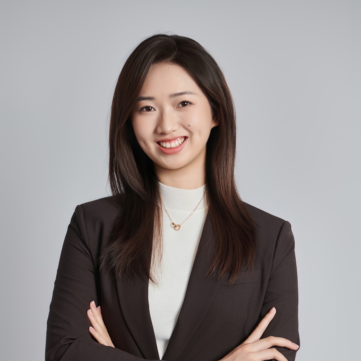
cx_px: 181
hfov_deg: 19.3
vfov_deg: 19.2
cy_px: 249
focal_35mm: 90
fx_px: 1062
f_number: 6.3
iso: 100
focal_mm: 70
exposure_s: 1/160
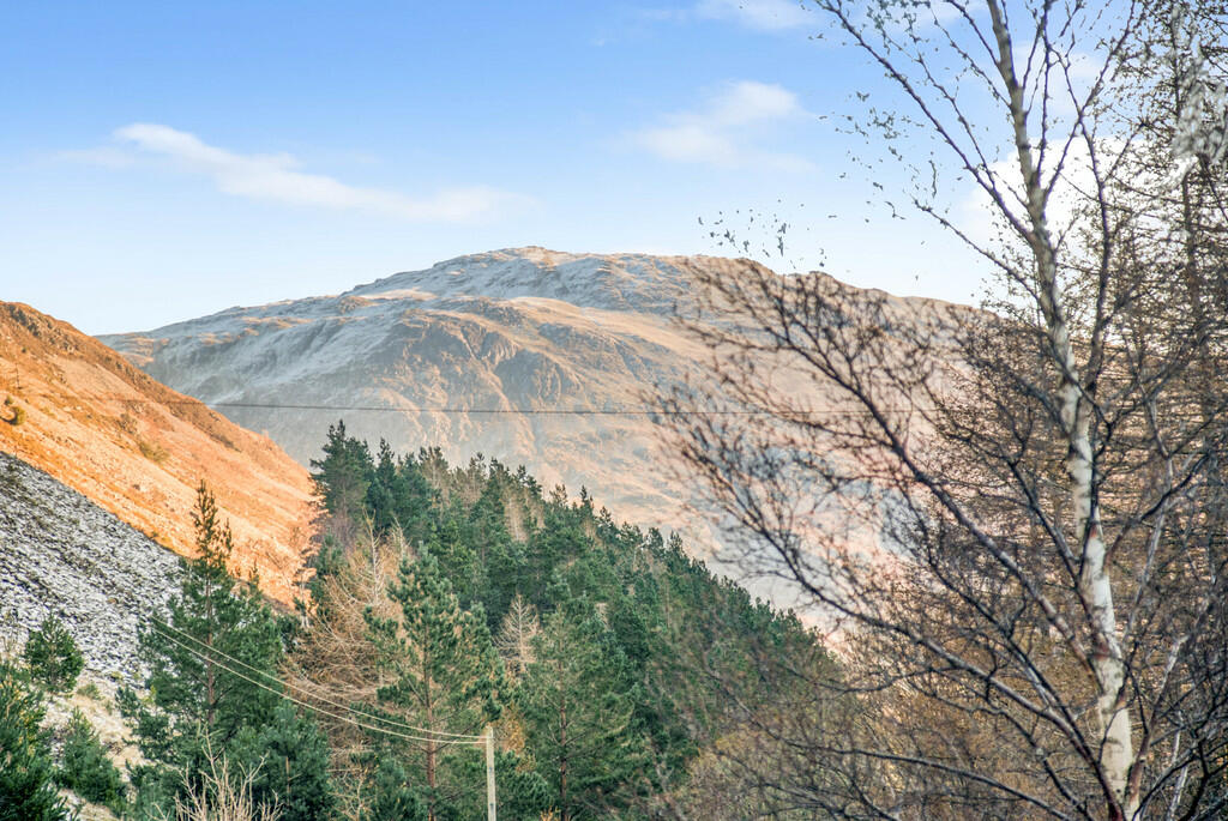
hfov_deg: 19.4
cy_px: 410
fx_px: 3585
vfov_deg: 13.1
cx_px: 614
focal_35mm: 105
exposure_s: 1/160
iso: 100
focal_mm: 70
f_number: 5.6
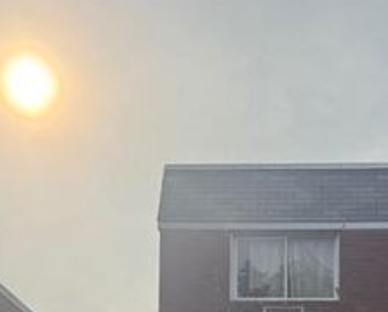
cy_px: 461
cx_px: 346
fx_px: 805
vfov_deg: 19.3
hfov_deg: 26.2
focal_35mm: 70
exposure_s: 1/8130
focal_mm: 6.76
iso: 80
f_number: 1.78
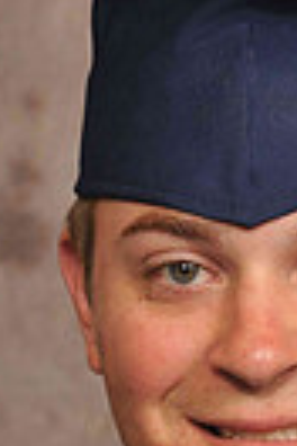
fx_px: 5073
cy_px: 460
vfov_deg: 5.0
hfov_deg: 3.4
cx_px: 238
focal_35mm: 410
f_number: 5.6
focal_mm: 80
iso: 200
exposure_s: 1/60
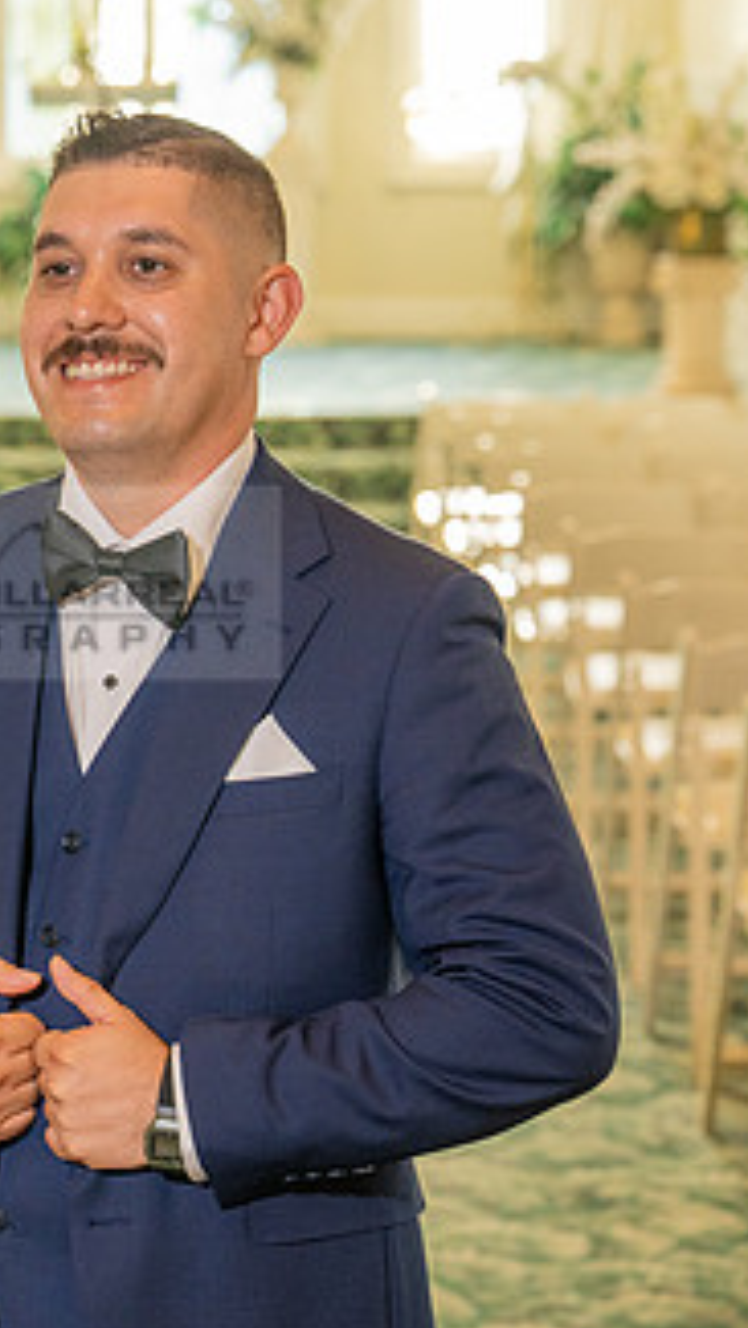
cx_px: -65
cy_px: 582
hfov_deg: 9.2
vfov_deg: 16.4
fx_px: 4616
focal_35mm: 131
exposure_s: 1/125
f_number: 4.5
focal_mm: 70
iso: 1000
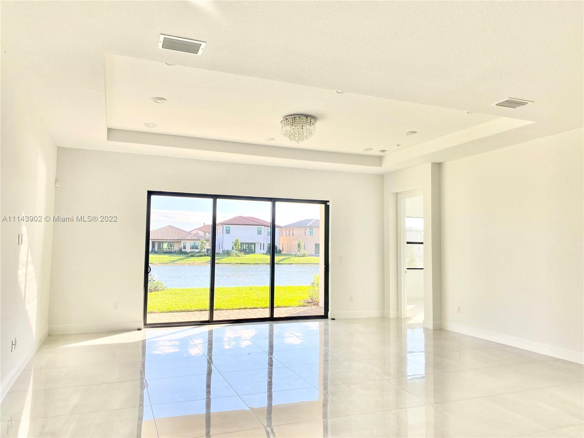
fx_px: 439
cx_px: 292
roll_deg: -1.4
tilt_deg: +3.3
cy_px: 219
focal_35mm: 26
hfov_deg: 67.3
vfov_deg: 53.1
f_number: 1.8
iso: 32
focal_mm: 4.25
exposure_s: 1/463
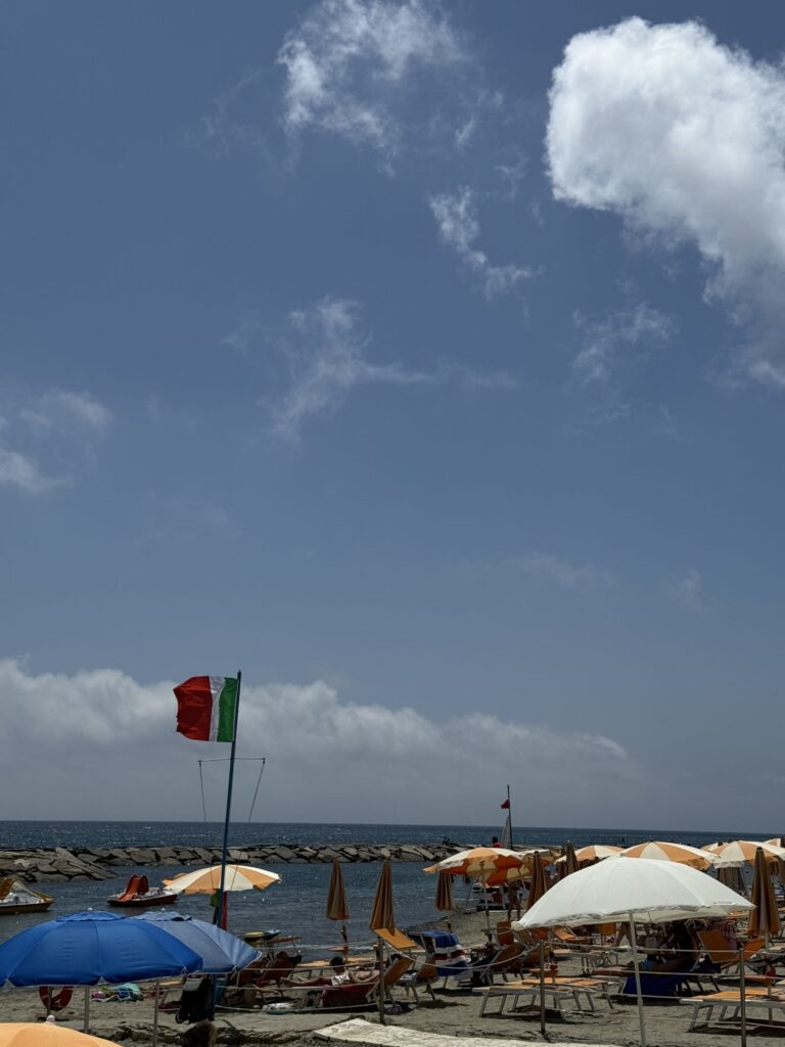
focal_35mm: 48
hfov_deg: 30.3
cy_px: 524
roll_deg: -1.4
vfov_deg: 39.7
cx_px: 392
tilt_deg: +11.4
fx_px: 1451
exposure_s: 1/15385
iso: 64
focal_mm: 6.76
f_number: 1.78
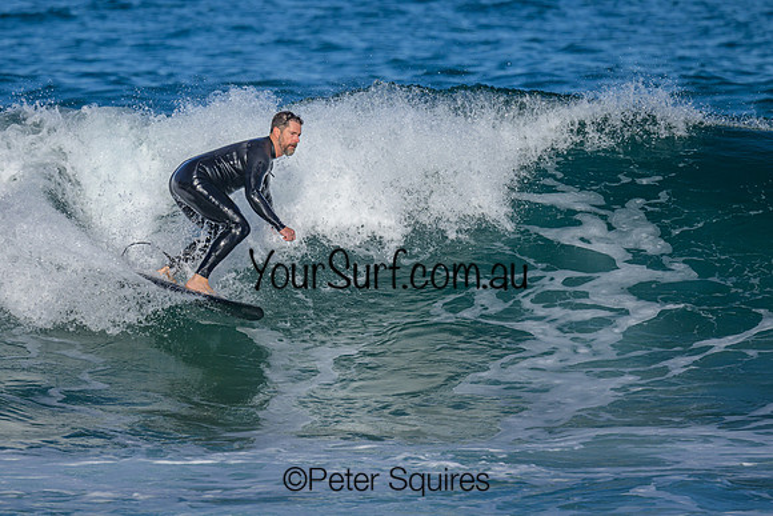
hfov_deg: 2.0
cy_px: 208
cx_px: 306
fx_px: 21692
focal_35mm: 1010
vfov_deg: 1.4
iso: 280
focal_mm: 800
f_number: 8
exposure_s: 1/2000
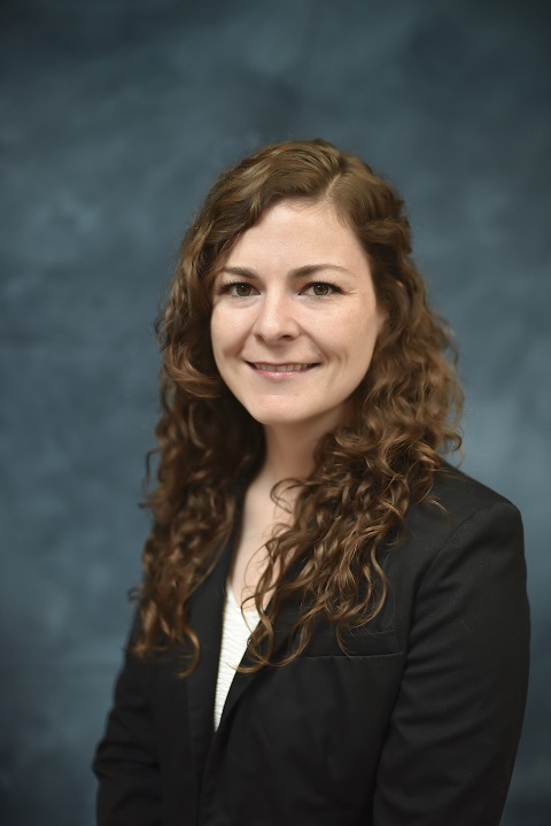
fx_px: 1147
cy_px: 413
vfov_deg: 39.6
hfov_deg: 27.0
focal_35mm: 50
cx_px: 276
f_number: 1.8
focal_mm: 50
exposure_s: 1/250
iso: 800
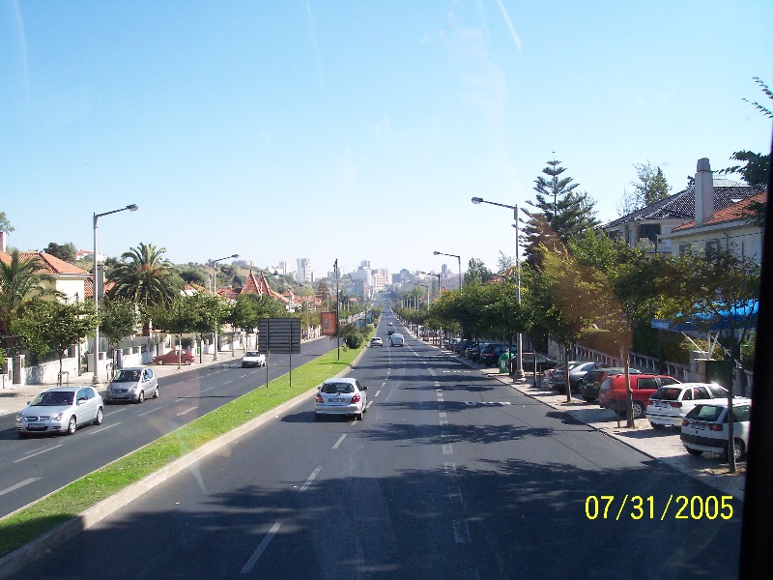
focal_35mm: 38
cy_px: 290
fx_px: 849
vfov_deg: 37.7
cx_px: 386
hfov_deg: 49.0
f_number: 4.8
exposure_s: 1/350
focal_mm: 8
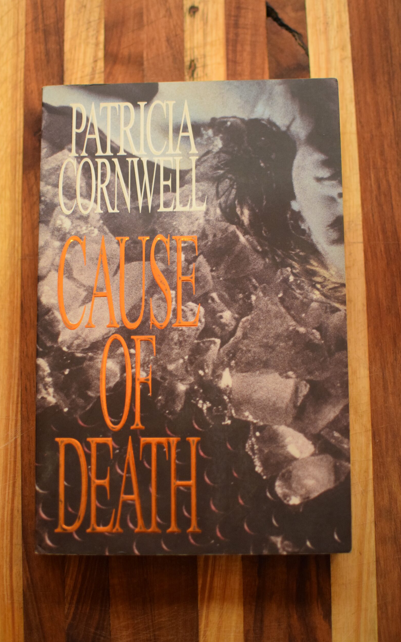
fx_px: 954
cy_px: 322
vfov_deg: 37.2
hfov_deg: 23.7
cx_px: 207
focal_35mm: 55
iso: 2200
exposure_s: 1/60
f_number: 1.8
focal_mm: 35
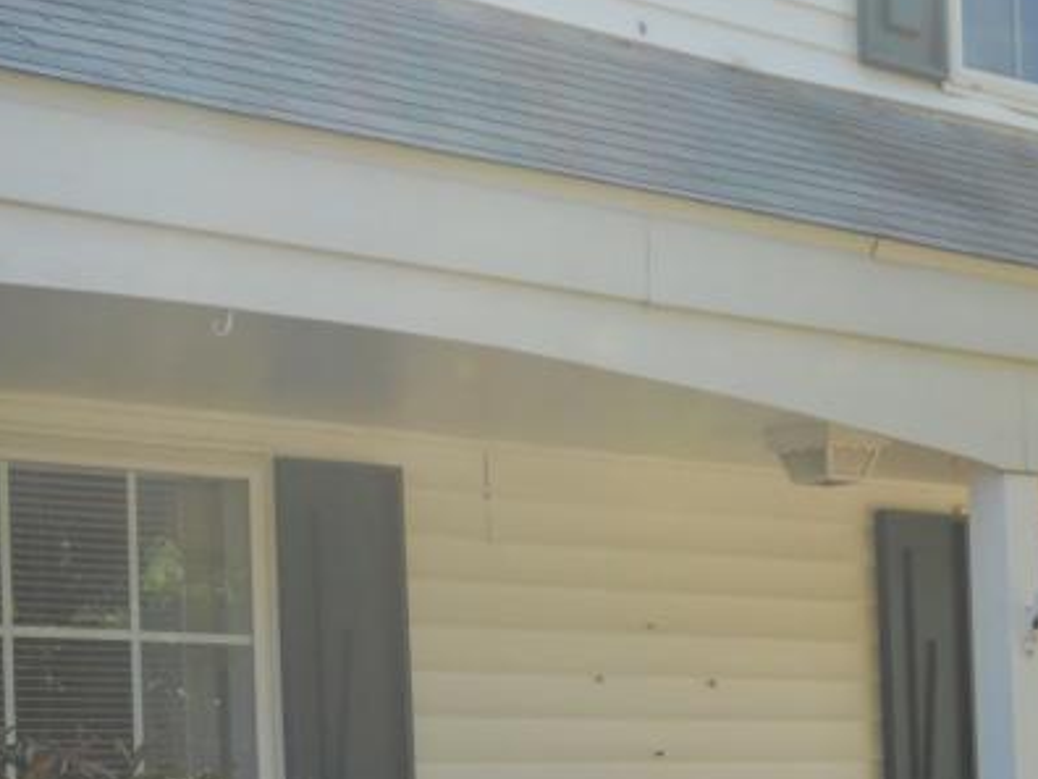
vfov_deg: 15.5
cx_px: 647
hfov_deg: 21.0
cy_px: 839
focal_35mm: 93
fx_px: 2789
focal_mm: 6.4
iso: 80
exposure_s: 1/320
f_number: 3
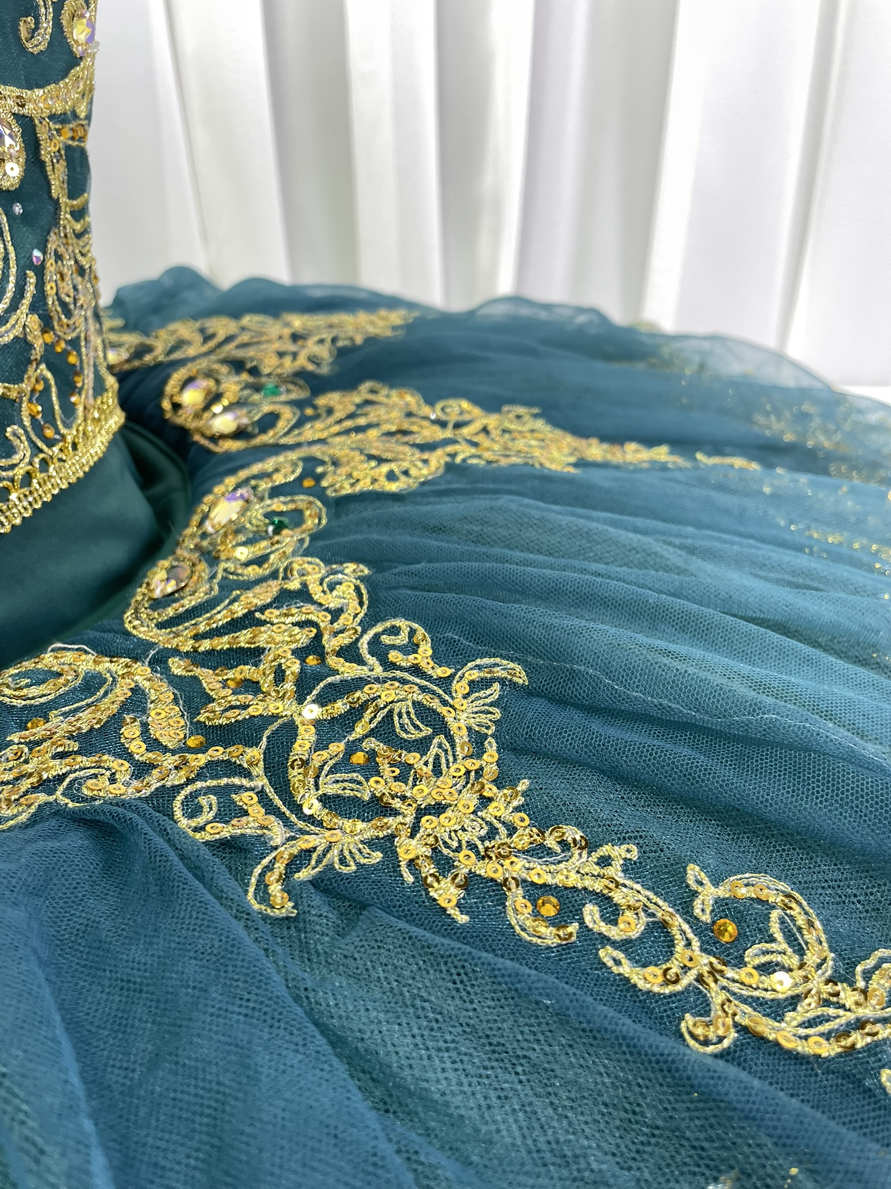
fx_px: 892
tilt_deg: -21.0
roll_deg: -0.8
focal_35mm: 26
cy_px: 594
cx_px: 446
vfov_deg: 67.3
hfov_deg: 53.1
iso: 64
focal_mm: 4.2
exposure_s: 1/100
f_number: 1.6
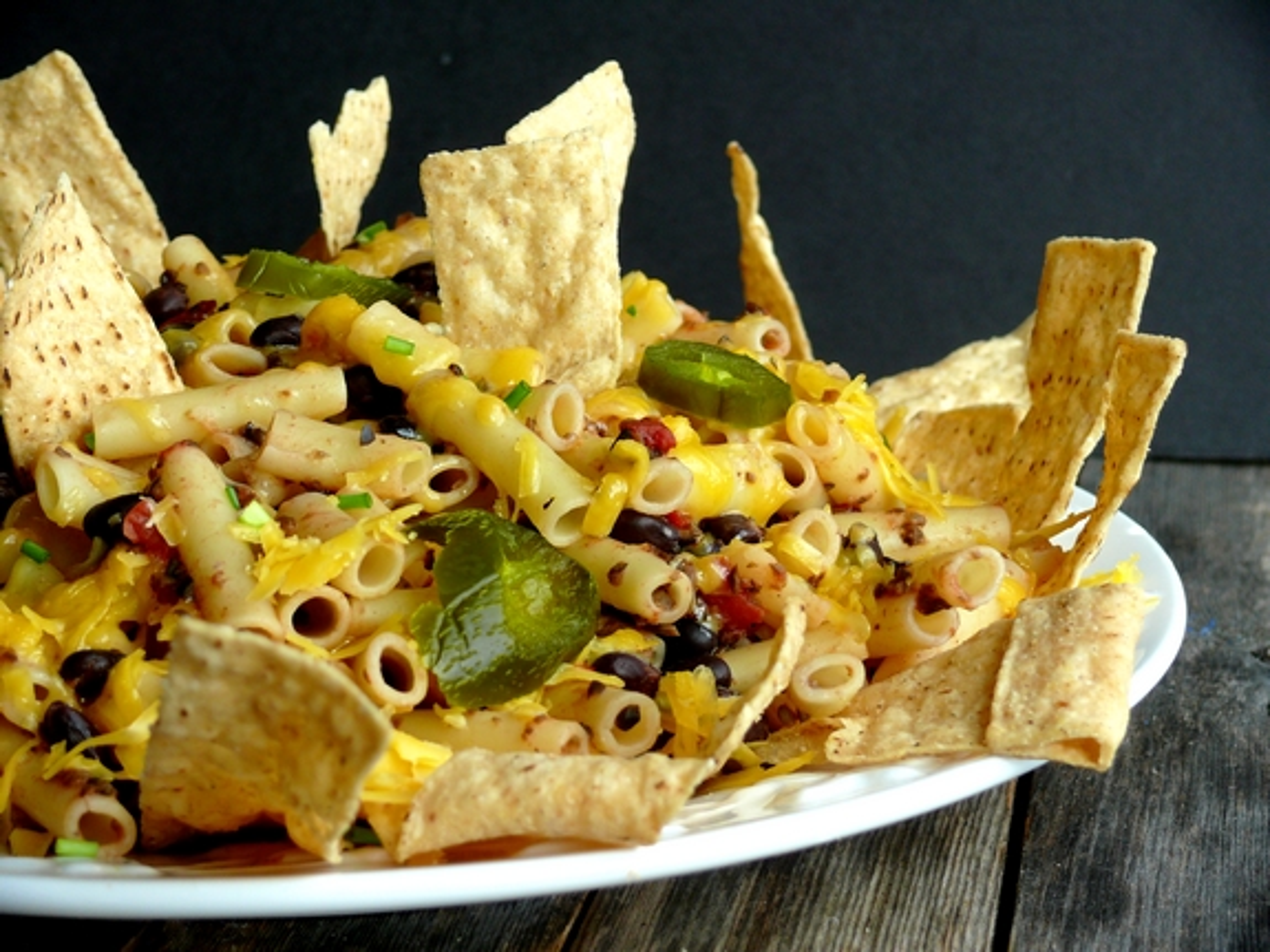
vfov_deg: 16.1
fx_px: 3375
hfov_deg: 21.3
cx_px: 635
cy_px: 476
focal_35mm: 92
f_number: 4
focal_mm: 19.4
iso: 100
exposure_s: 1/200
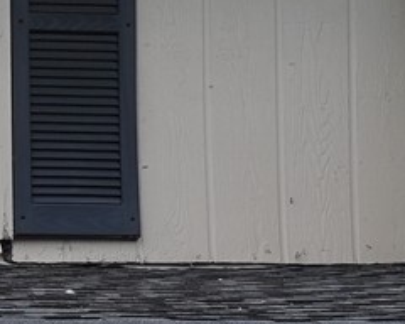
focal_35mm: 297
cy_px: 960
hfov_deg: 5.8
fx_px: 3560
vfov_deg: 5.0
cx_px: -1016
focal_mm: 35
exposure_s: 1/1600
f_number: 5
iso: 400
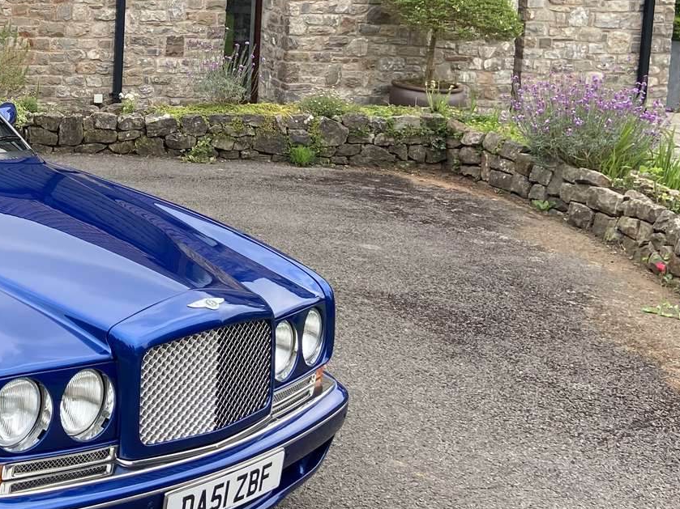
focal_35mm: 62
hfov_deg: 29.6
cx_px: 37
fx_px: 1218
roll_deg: -0.7
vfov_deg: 23.0
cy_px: 44
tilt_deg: -6.8
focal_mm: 4.25
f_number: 1.8
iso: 32
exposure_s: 1/479
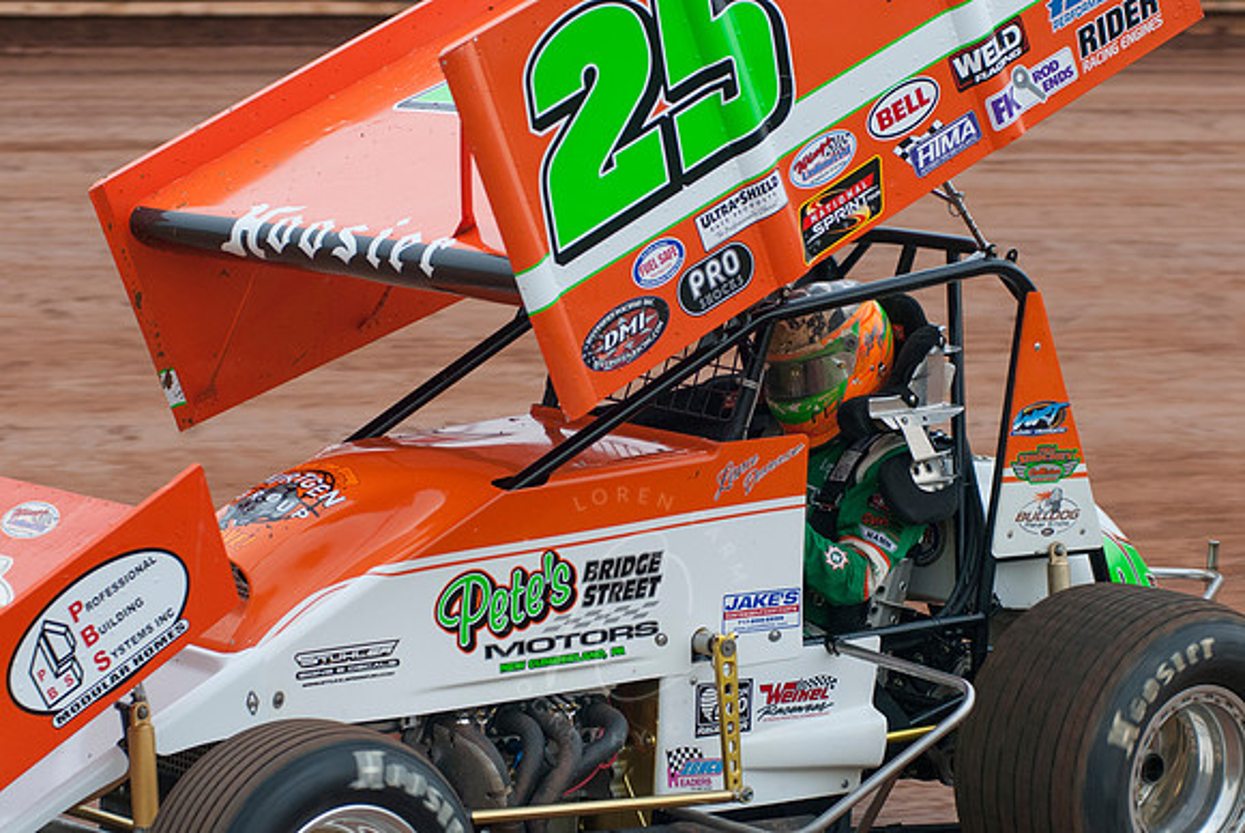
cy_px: 416
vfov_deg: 11.4
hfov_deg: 17.0
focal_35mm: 120
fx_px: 4154
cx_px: 622
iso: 400
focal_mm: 80
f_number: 4
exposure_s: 1/320
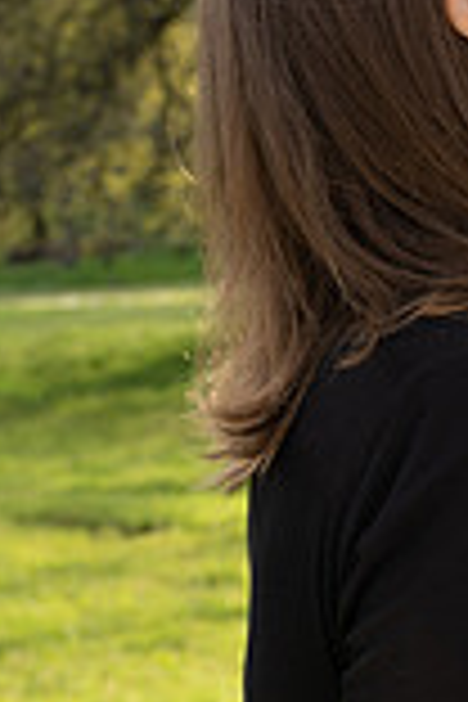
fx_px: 2086
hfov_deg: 12.6
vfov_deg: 19.0
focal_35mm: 107
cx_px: 495
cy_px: 495
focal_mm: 37
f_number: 5
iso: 100
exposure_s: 1/125
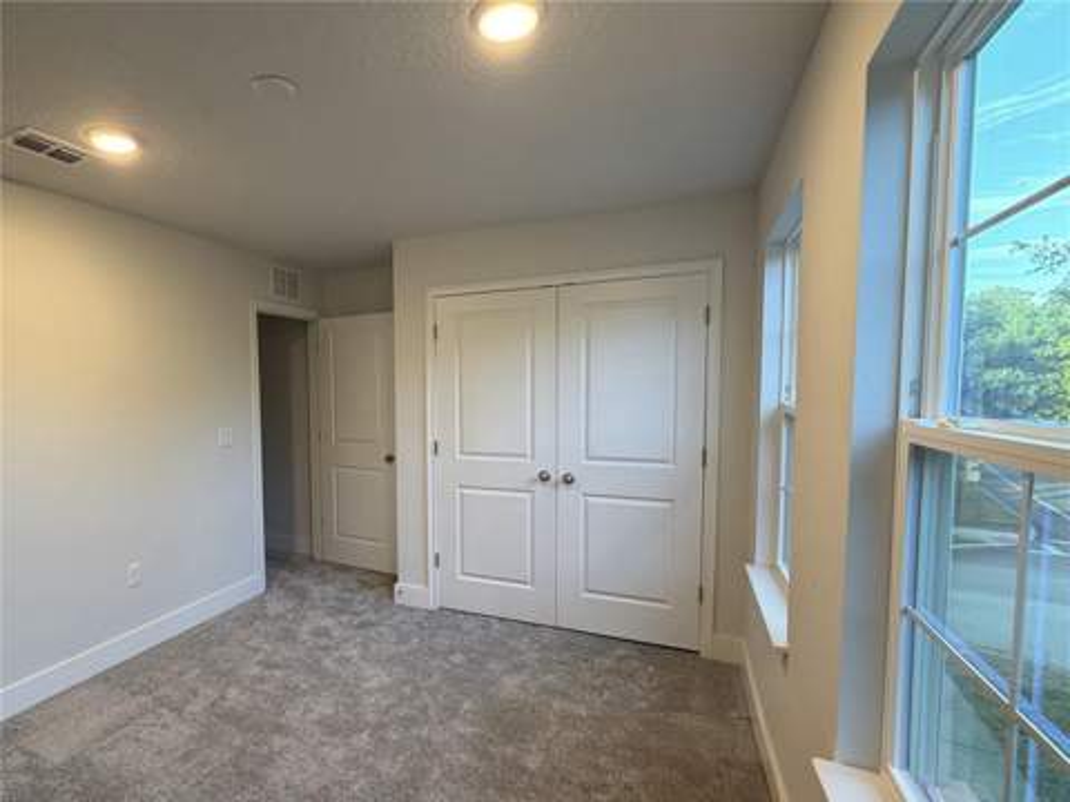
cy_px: 401
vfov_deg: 85.7
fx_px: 433
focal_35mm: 14
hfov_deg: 102.1
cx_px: 535
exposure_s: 1/60
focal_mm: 2.22
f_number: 2.2
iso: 200
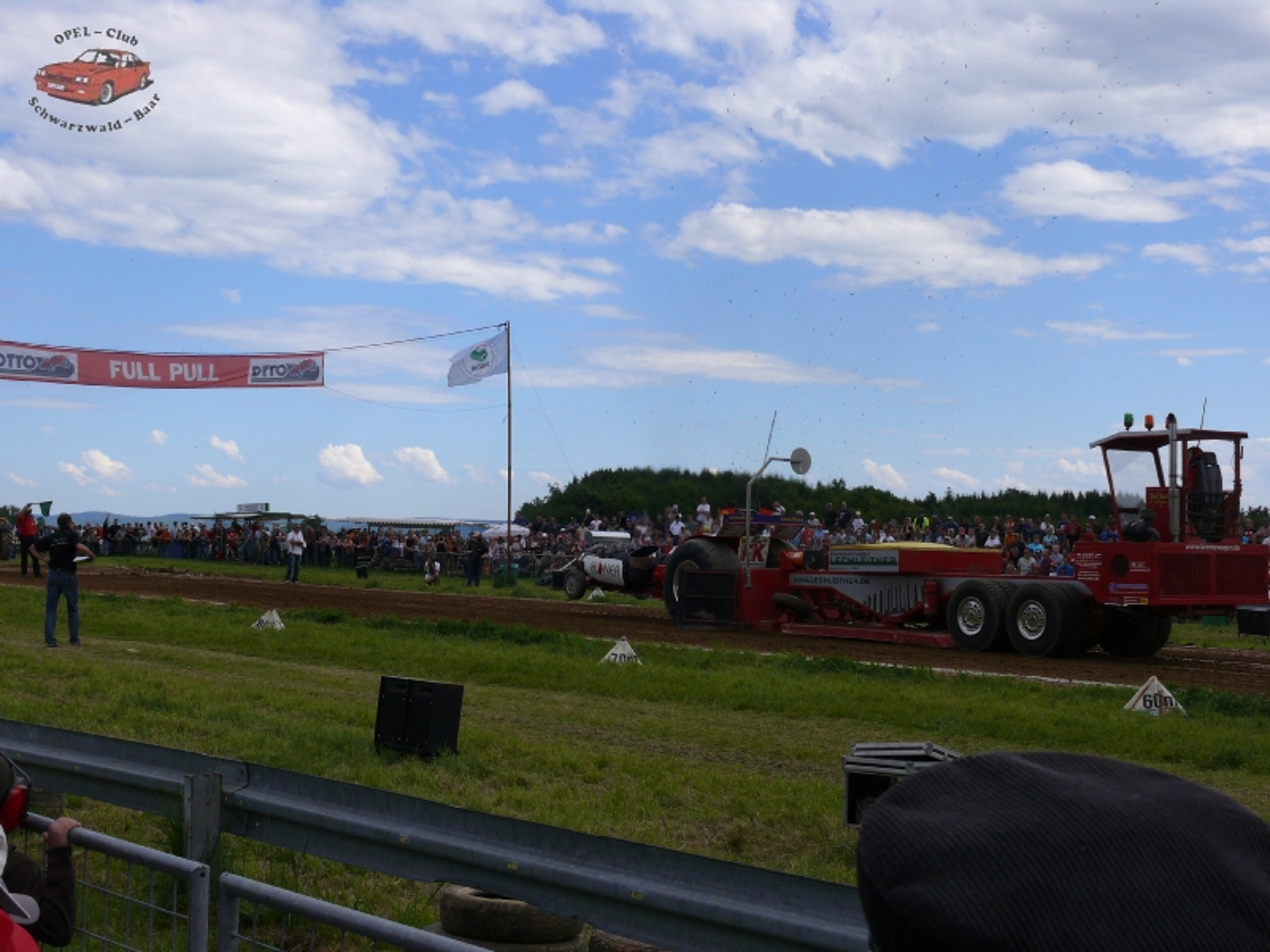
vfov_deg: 25.2
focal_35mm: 58
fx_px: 2128
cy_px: 476
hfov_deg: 33.2
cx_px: 635
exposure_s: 1/500
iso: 100
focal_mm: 12.2
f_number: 6.3
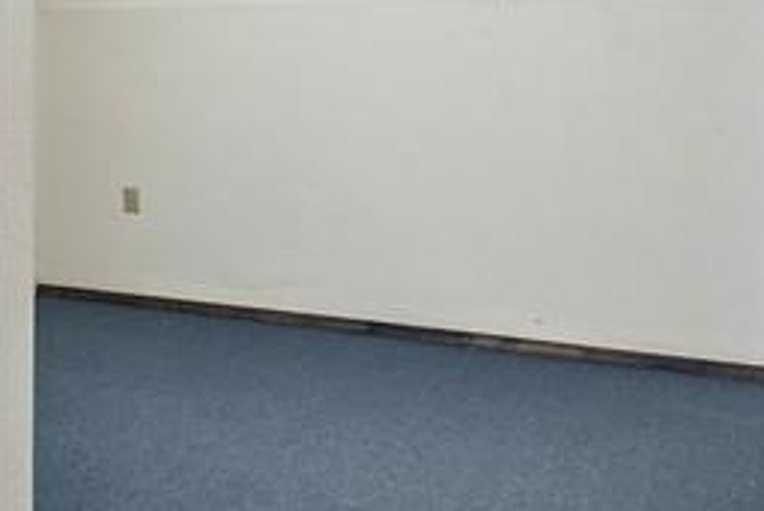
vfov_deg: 22.3
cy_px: 102
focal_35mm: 60
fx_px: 1274
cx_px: -367
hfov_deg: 25.5
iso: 640
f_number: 9
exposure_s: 1/8
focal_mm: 10
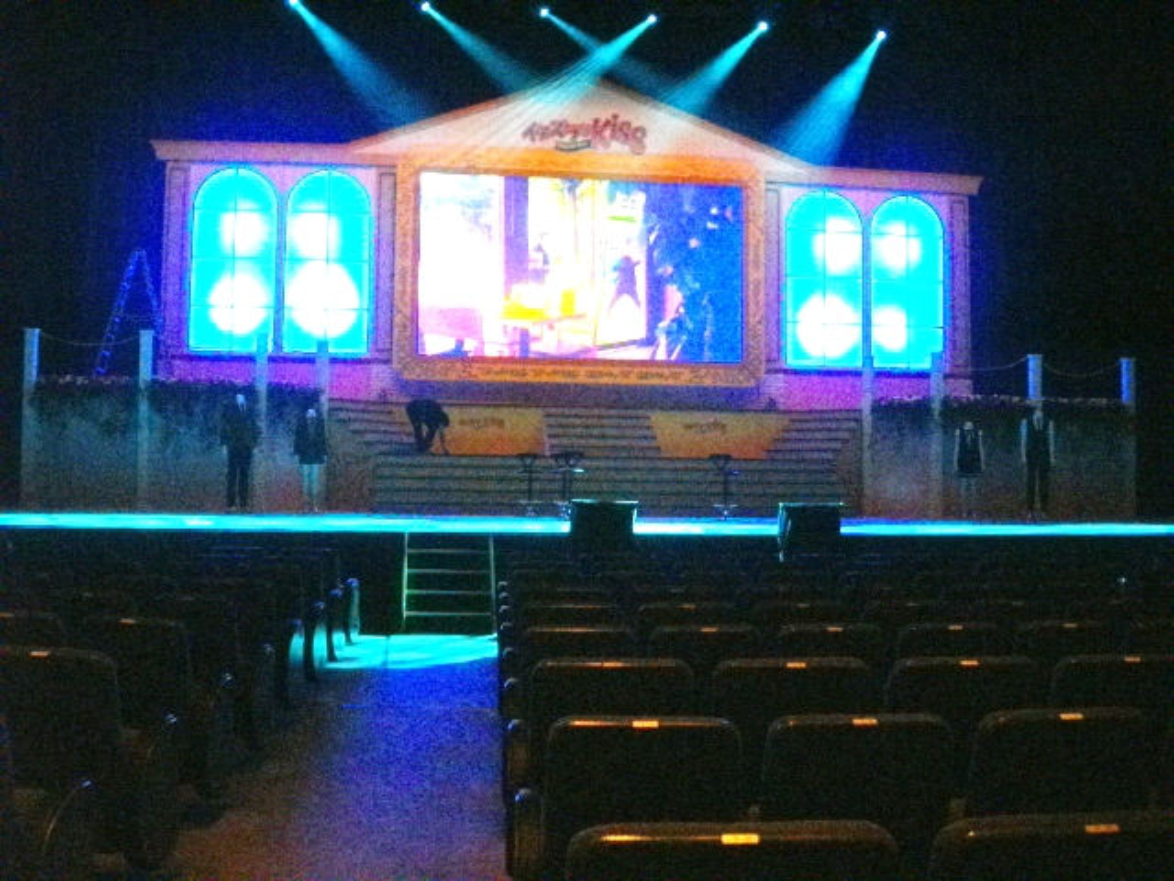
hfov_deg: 50.1
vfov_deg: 38.7
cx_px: 587
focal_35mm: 37
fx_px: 1255
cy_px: 440
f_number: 2.8
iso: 800
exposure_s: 1/20
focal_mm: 6.2
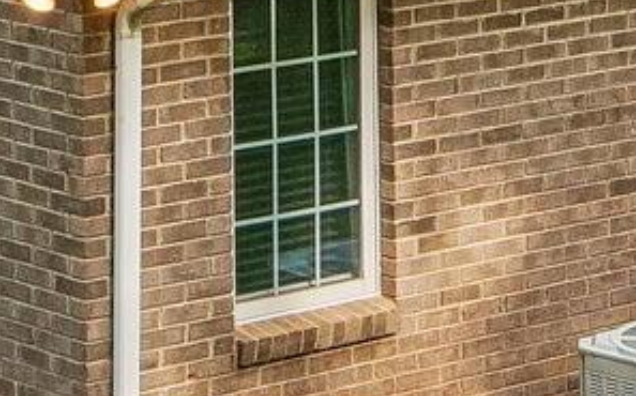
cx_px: 510
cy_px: -517
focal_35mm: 211
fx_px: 3654
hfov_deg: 9.9
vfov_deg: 6.0
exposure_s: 1/30
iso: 200
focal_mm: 20
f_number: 8
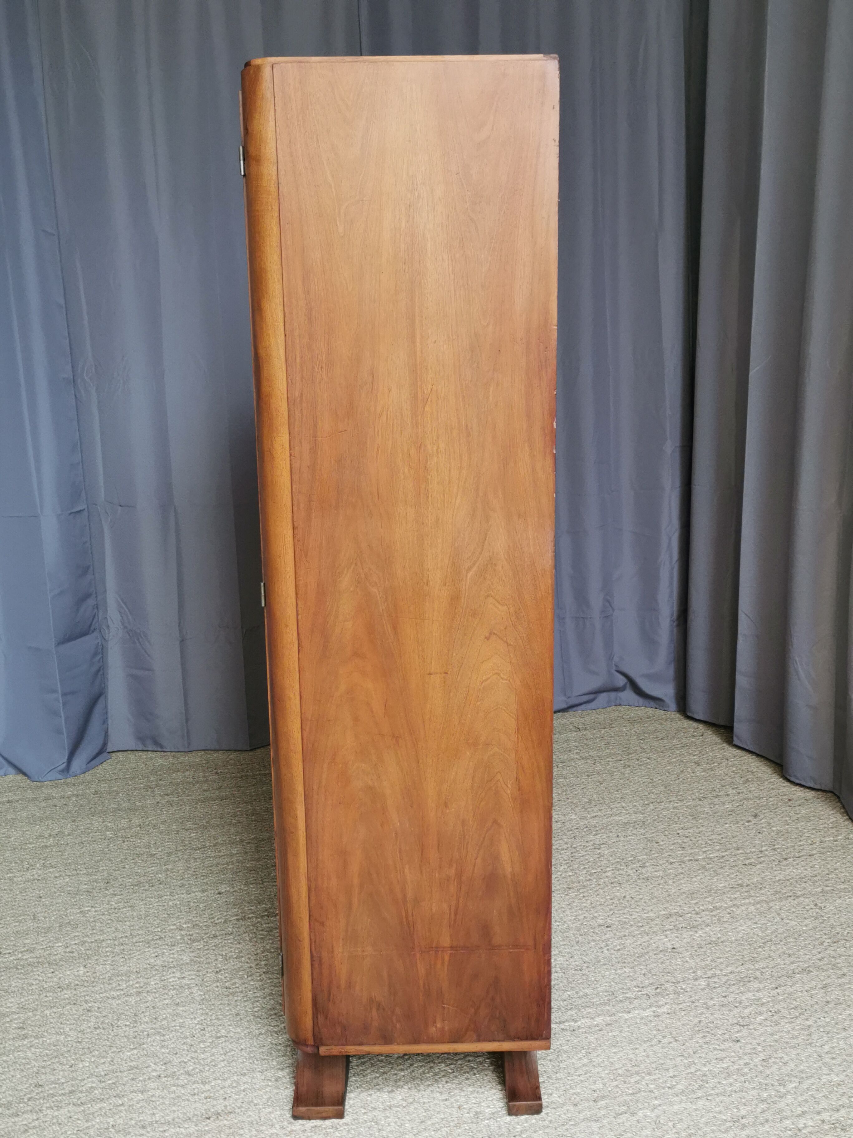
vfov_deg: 55.4
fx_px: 1084
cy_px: 569
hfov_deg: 42.9
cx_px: 426
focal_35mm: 33
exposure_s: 1/60
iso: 160
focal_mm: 5.58
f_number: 1.8
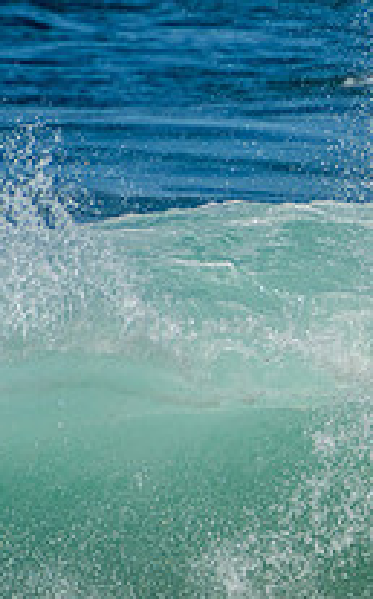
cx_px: 688
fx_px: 27936
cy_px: 349
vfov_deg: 1.2
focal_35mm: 1714
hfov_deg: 0.8
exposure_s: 1/2000
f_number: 5.6
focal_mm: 400
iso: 250
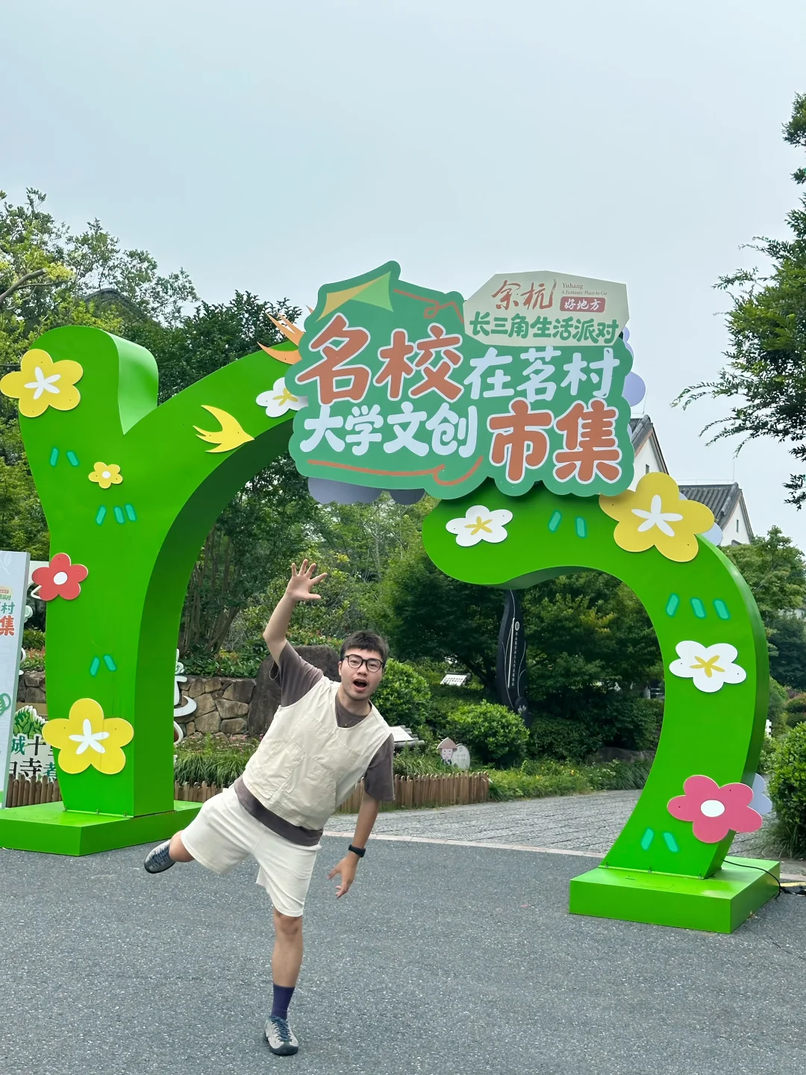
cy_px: 538
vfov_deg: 39.7
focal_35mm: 48
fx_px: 1490
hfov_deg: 30.3
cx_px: 403
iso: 64
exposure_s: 1/779
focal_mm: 6.86
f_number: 1.78
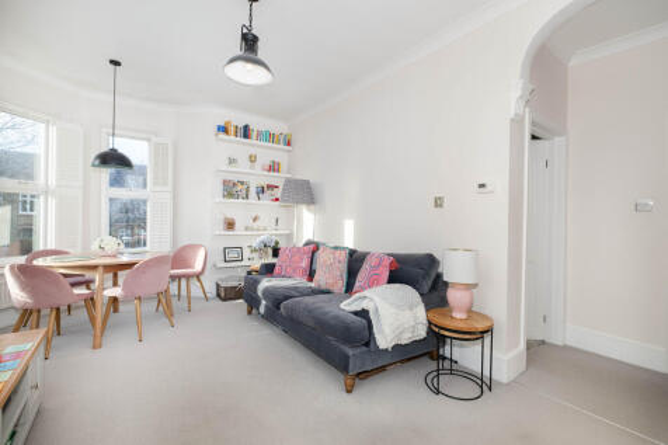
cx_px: 334
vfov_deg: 77.3
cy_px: 222
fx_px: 278
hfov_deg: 100.4
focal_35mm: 15
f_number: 5
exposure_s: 1/320
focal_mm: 10
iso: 400
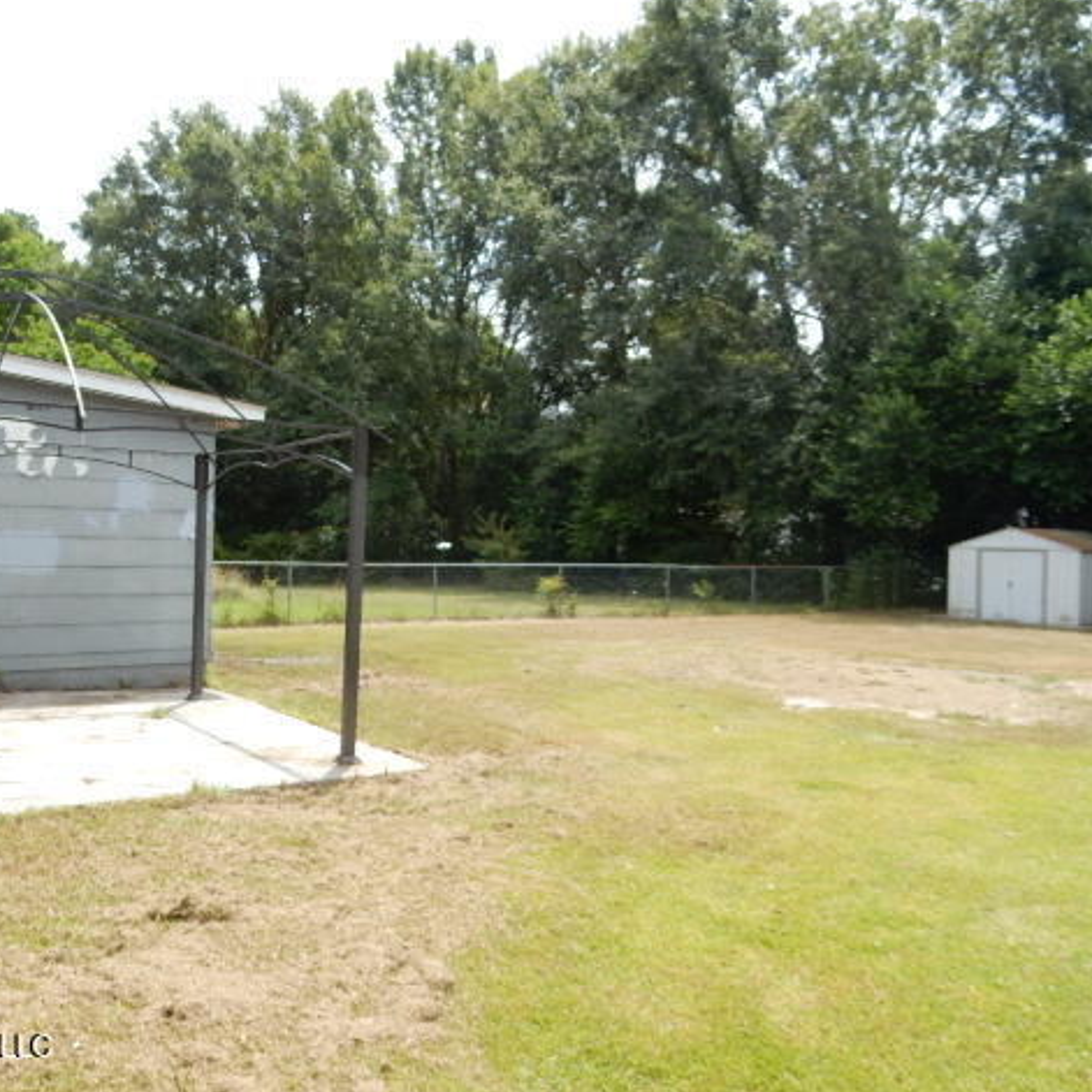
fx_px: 1071
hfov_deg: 53.8
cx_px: 466
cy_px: 540
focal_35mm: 30
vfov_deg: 54.0
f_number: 3.7
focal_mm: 4.5
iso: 125
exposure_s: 1/500
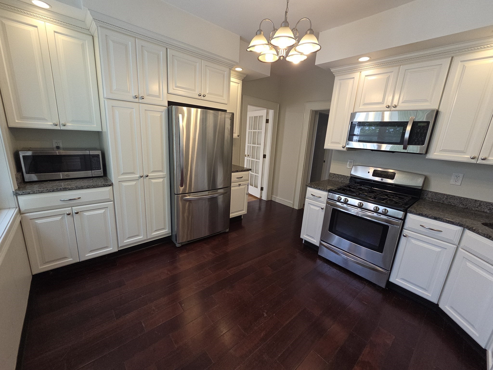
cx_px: 246
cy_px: 185
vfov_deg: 89.9
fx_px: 185
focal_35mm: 13
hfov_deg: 106.2
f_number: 2.2
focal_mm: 2.2
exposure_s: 1/120
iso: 80
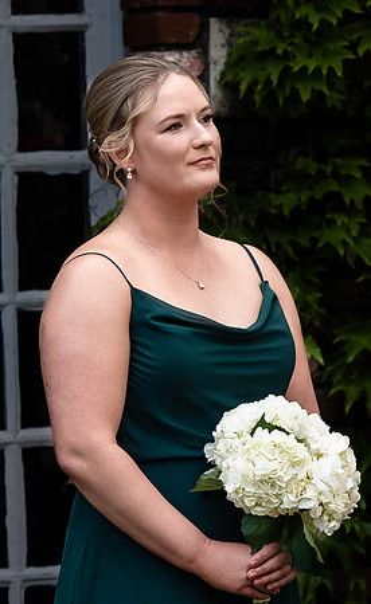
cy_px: 261
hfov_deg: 3.4
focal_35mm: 364
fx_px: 5976
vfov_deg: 5.8
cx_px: 1257
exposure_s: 1/640
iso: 200
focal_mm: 70
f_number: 3.2
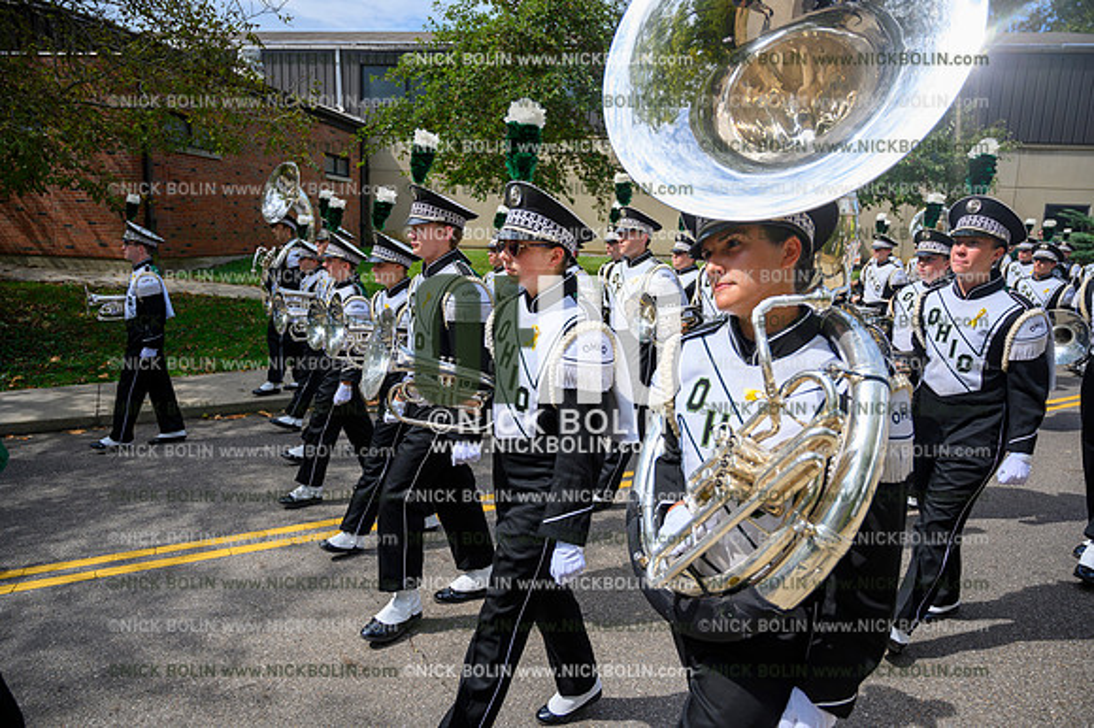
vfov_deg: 53.1
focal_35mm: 24
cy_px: 364
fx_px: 729
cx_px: 547
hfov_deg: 73.8
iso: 100
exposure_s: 1/1250
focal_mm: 24
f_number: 4
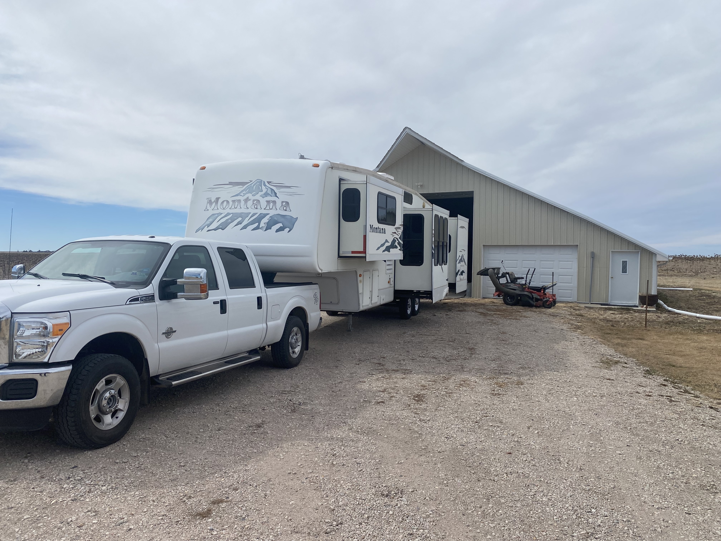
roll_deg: -0.3
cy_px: 270
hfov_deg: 67.3
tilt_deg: -2.3
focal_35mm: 26
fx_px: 542
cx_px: 360
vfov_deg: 53.1
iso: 32
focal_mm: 4.25
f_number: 1.8
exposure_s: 1/5495
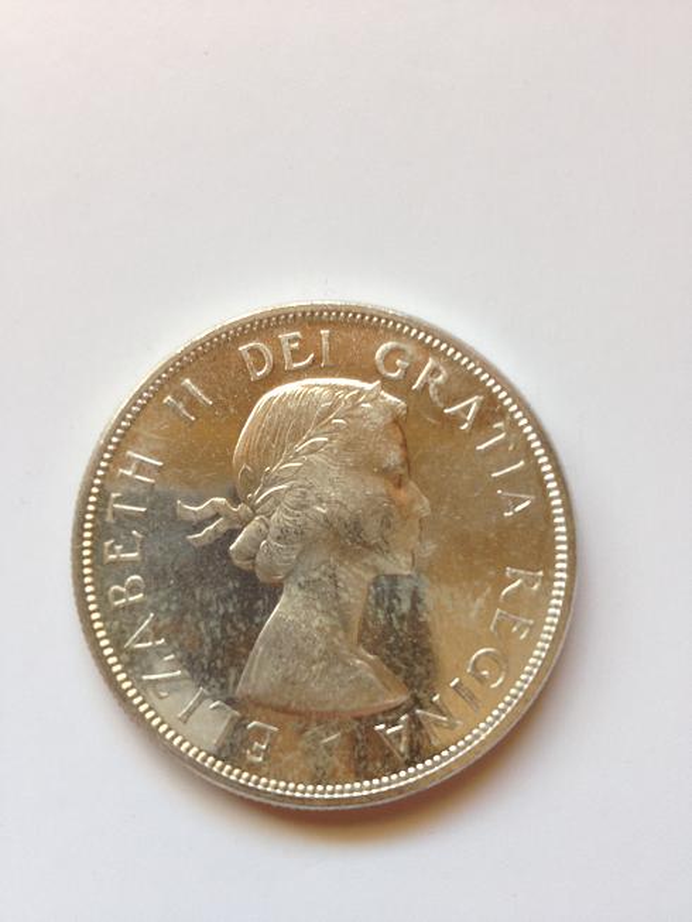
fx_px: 933
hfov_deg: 40.7
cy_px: 461
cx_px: 346
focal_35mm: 35
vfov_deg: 52.6
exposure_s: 1/30
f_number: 2.4
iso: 50
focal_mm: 4.28
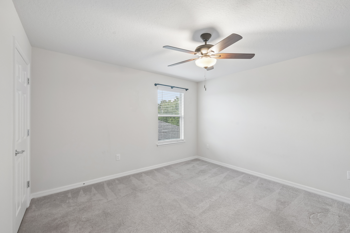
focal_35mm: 15
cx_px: 175
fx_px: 146
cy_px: 116
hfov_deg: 100.4
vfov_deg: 77.3
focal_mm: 15
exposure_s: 1/8
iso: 400
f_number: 8
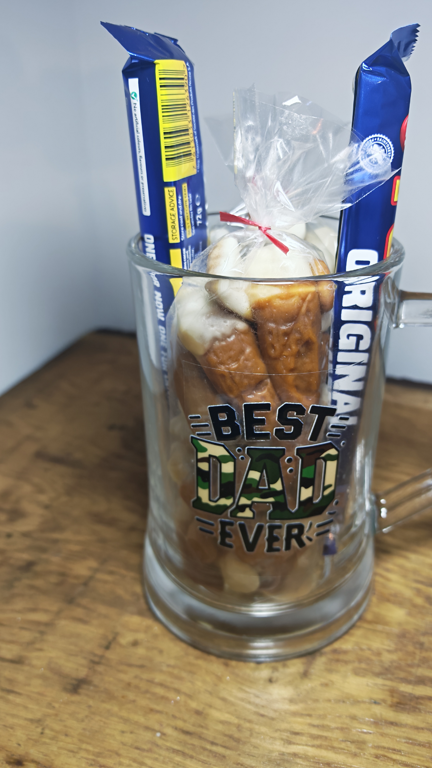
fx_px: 550
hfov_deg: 42.8
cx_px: 246
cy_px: 378
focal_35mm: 27
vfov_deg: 69.9
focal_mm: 6.83
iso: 160
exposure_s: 1/100
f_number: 2
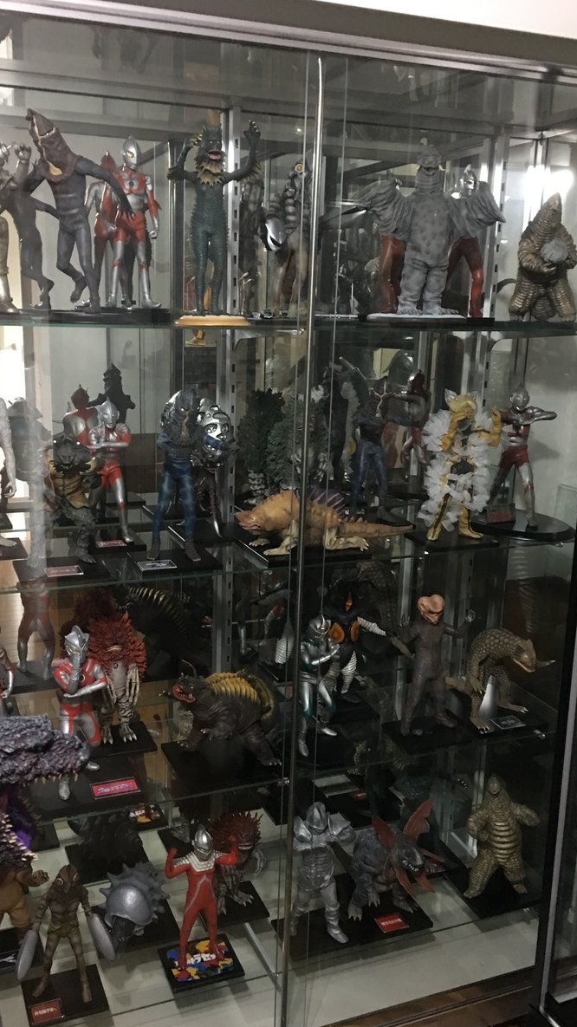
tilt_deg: -10.9
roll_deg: -0.3
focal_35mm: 32
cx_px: 243
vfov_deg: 61.0
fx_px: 871
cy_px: 513
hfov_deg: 36.6
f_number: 2.2
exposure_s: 1/4
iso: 80
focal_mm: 4.15
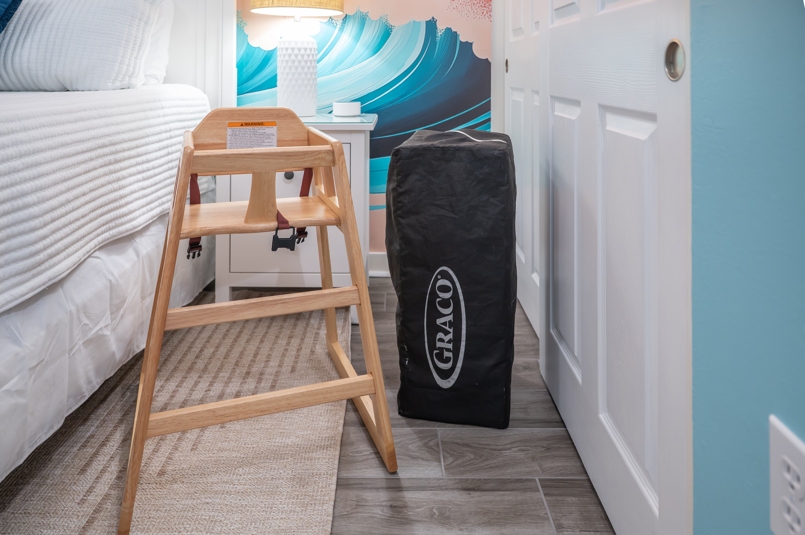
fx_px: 536
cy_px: 268
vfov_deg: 53.1
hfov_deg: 73.8
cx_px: 402
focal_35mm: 24
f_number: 3.5
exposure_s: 1/30
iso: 1250
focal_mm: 24
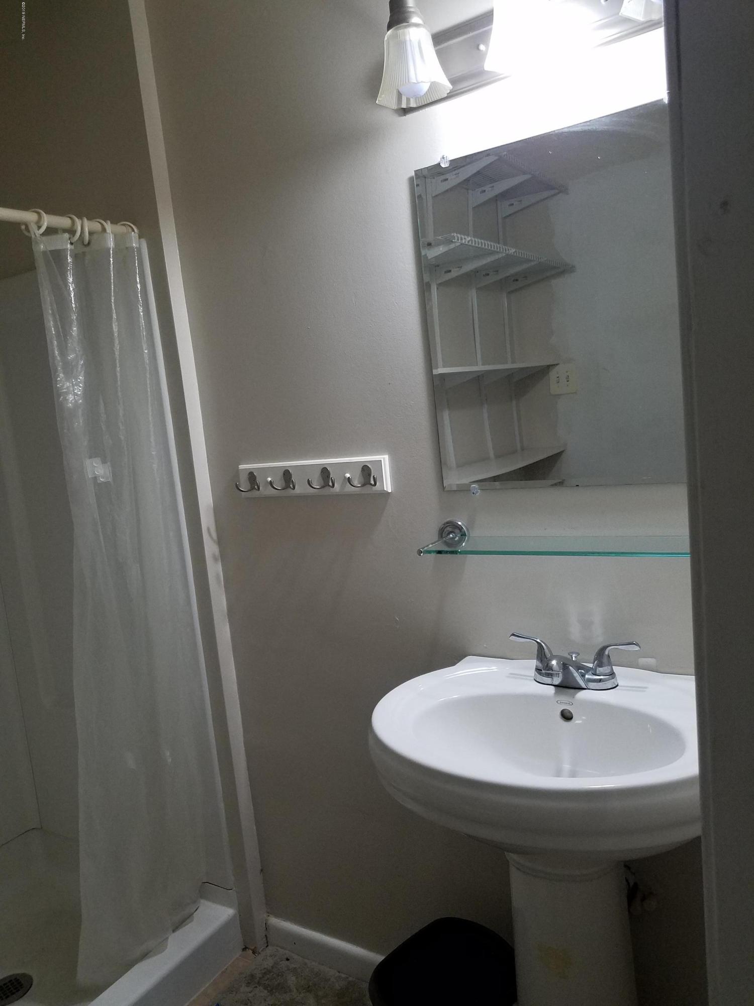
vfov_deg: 67.3
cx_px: 377
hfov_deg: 53.1
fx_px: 755
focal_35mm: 26
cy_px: 503
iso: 200
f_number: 1.7
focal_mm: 4.2
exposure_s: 1/60
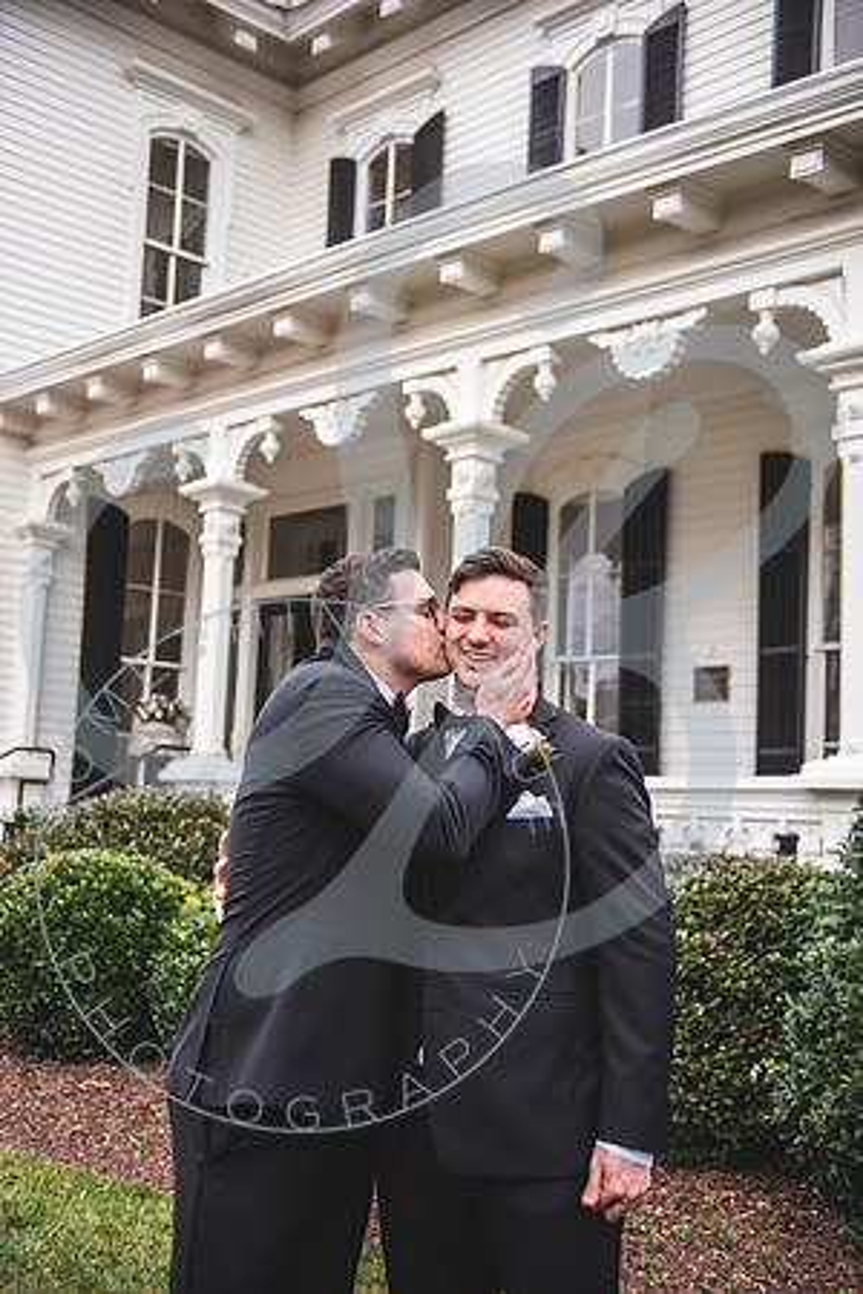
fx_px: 1438
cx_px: 432
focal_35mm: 40
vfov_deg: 48.5
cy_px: 647
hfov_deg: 33.4
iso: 100
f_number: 2.8
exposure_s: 1/400
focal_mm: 40
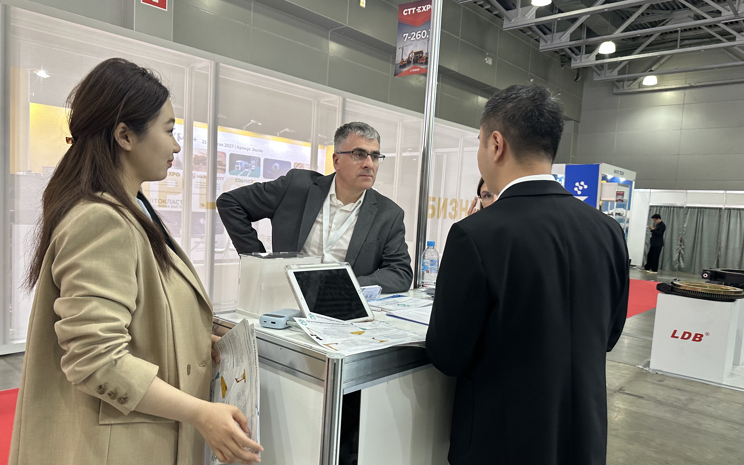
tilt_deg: -3.7
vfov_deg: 47.5
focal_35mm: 26
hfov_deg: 70.4
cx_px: 365
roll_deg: +0.0
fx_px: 527
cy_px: 254
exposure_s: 1/50
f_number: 1.78
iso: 200
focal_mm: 6.86
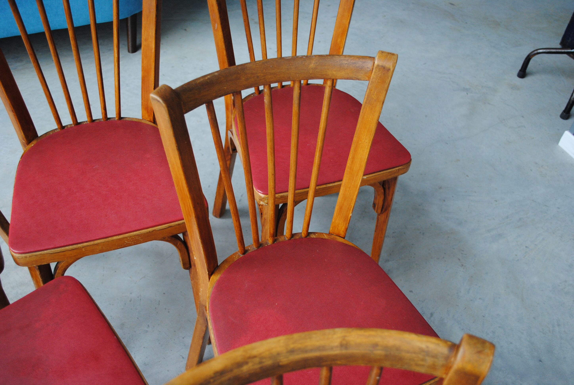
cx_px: 287
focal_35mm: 36
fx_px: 575
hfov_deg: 53.0
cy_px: 192
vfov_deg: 37.0
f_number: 4
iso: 450
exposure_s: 1/30
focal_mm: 24
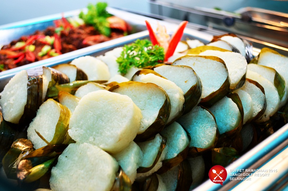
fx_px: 287
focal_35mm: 36
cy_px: 96
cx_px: 144
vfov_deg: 36.7
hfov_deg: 53.2
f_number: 4.5
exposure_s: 1/40
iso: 200
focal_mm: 24
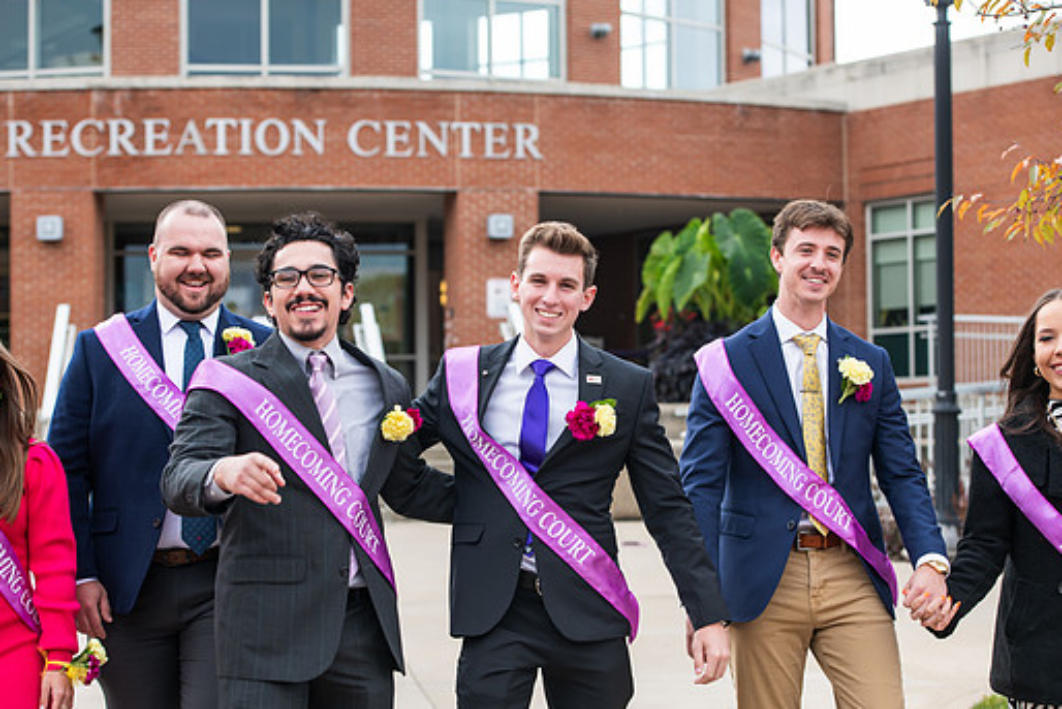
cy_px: 386
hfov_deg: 25.7
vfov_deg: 17.3
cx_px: 527
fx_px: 2331
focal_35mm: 79
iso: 250
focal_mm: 70
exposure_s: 1/400
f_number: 4.5
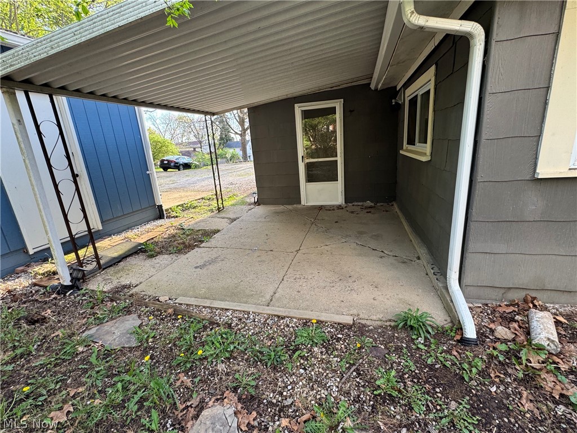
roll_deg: +2.7
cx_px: 288
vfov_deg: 85.7
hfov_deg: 102.1
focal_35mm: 14
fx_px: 233
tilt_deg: -15.6
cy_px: 216
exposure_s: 1/99
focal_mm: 2.22
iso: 50
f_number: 2.2
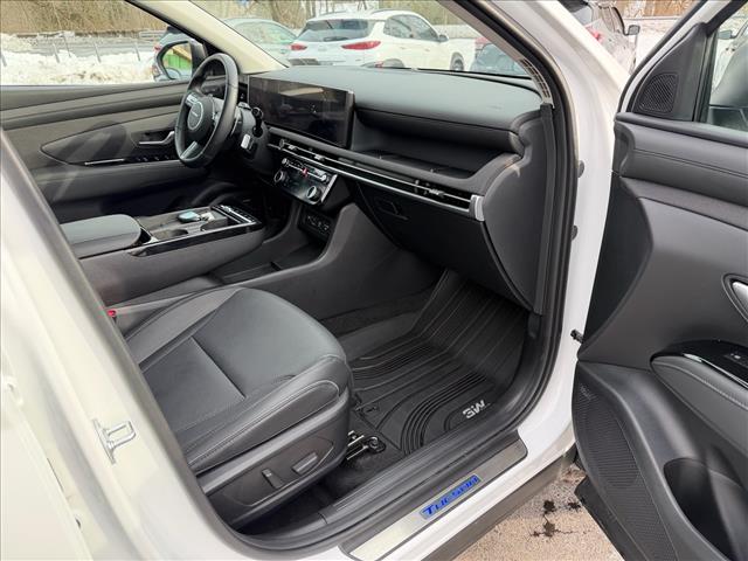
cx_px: 374
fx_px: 519
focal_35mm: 24
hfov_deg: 71.6
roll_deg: +3.0
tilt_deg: -26.8
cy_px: 280
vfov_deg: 56.8
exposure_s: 1/421
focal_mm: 6.76
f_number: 1.78
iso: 100
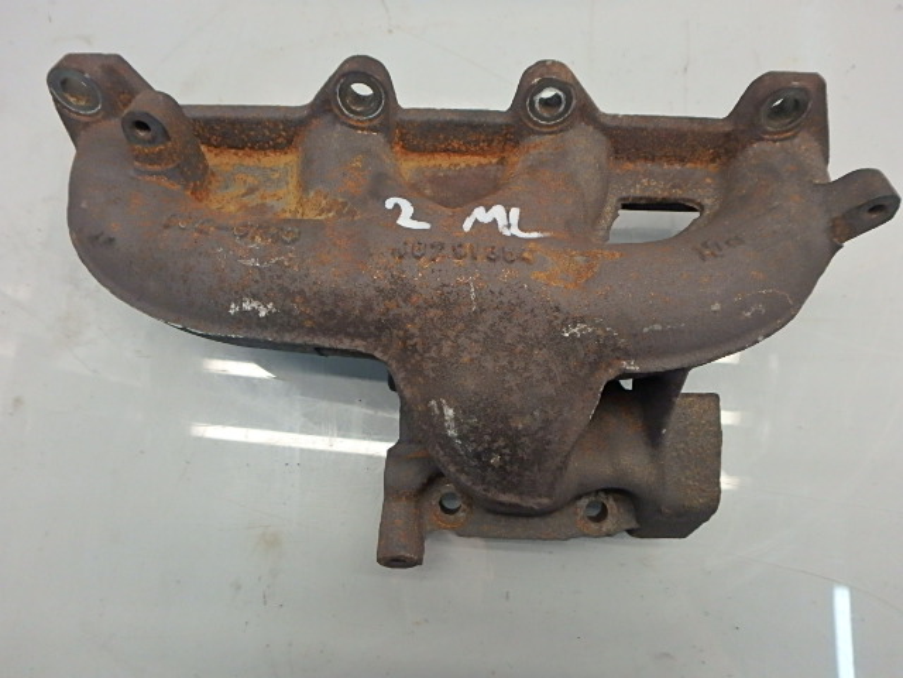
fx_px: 548
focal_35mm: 21
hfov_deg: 79.0
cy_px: 339
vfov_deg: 63.4
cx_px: 452
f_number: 3.5
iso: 320
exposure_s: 1/125
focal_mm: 3.7
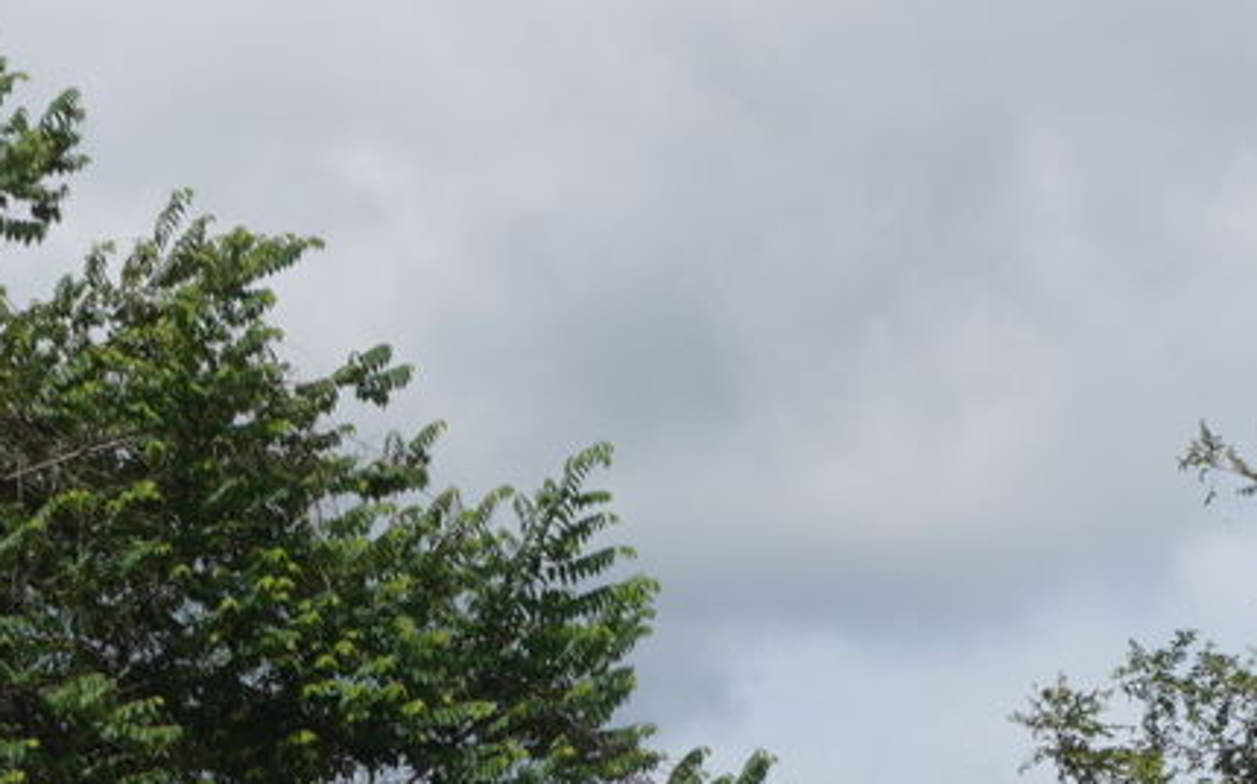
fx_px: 5614
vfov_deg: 7.9
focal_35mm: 164
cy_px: 1123
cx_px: 729
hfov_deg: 12.8
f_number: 13
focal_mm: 24
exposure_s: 1/320
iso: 160
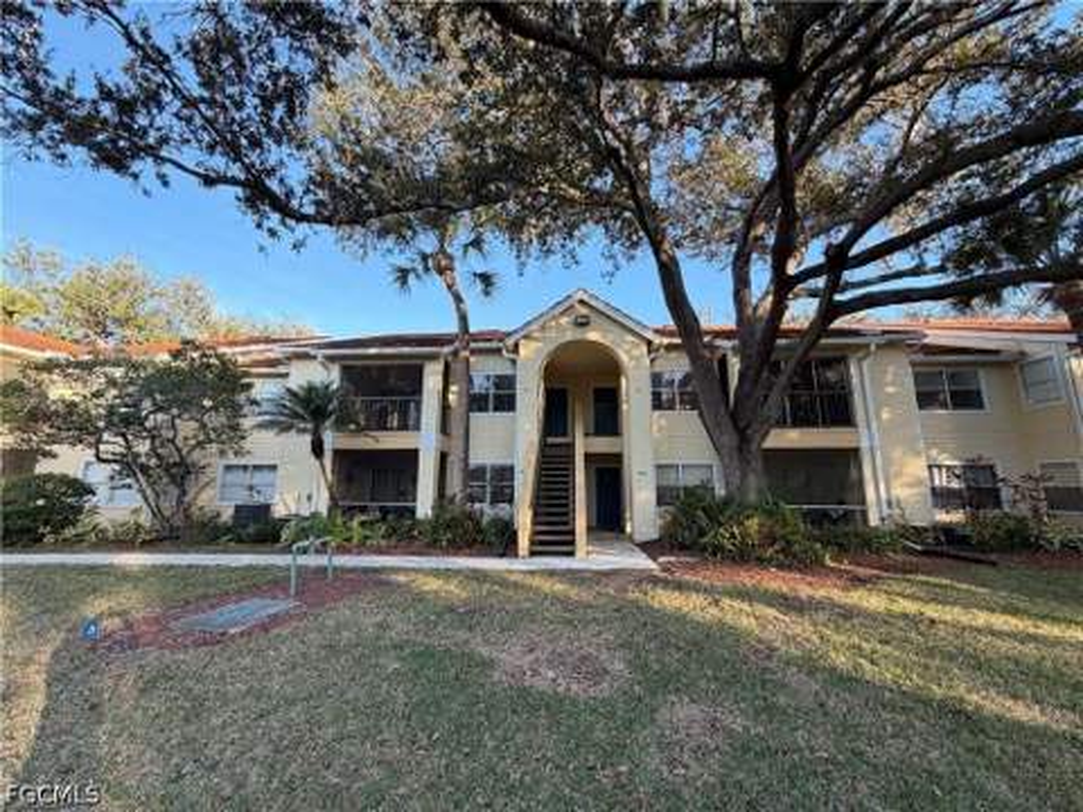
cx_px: 542
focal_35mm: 14
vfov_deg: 85.7
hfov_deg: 102.1
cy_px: 406
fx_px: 438
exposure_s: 1/153
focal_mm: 2.22
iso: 50
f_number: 2.2
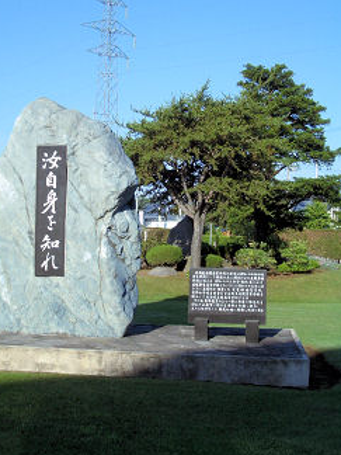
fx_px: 762
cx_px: 147
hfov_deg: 25.2
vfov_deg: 33.2
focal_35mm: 58
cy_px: 191
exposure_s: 1/320
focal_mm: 8.2
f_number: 5
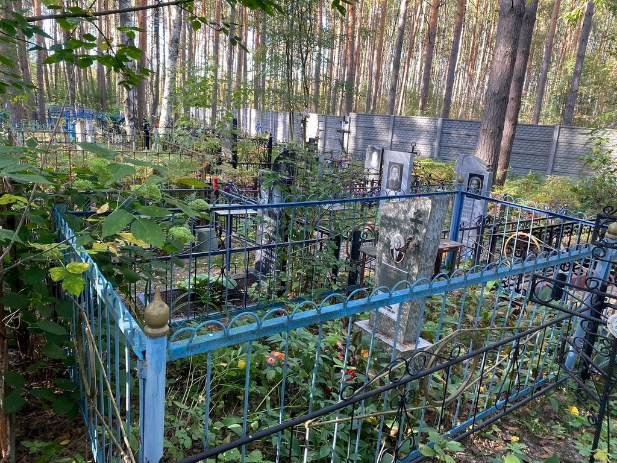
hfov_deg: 67.3
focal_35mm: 26
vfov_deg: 53.1
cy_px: 232
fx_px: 463
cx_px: 308
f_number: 1.8
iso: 100
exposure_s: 1/121
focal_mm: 4.25
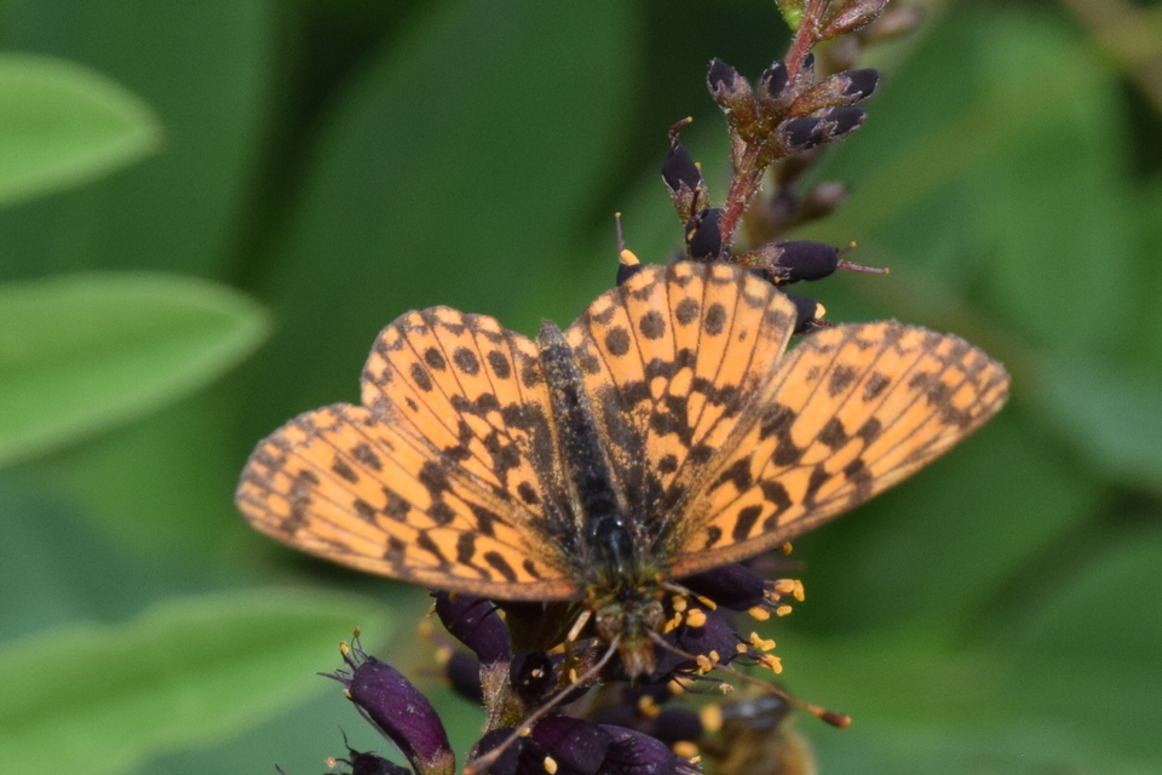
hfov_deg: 9.8
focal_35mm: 210
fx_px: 6778
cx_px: 581
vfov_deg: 6.5
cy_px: 388
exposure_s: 1/160
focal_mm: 140
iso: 400
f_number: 16
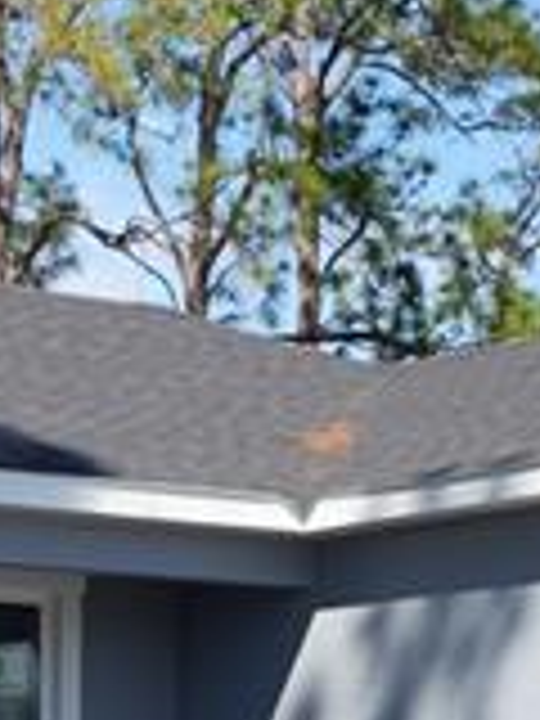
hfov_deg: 8.9
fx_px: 3453
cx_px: 202
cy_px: 922
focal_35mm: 166
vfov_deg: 11.6
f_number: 8
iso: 100
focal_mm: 18
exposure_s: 1/50
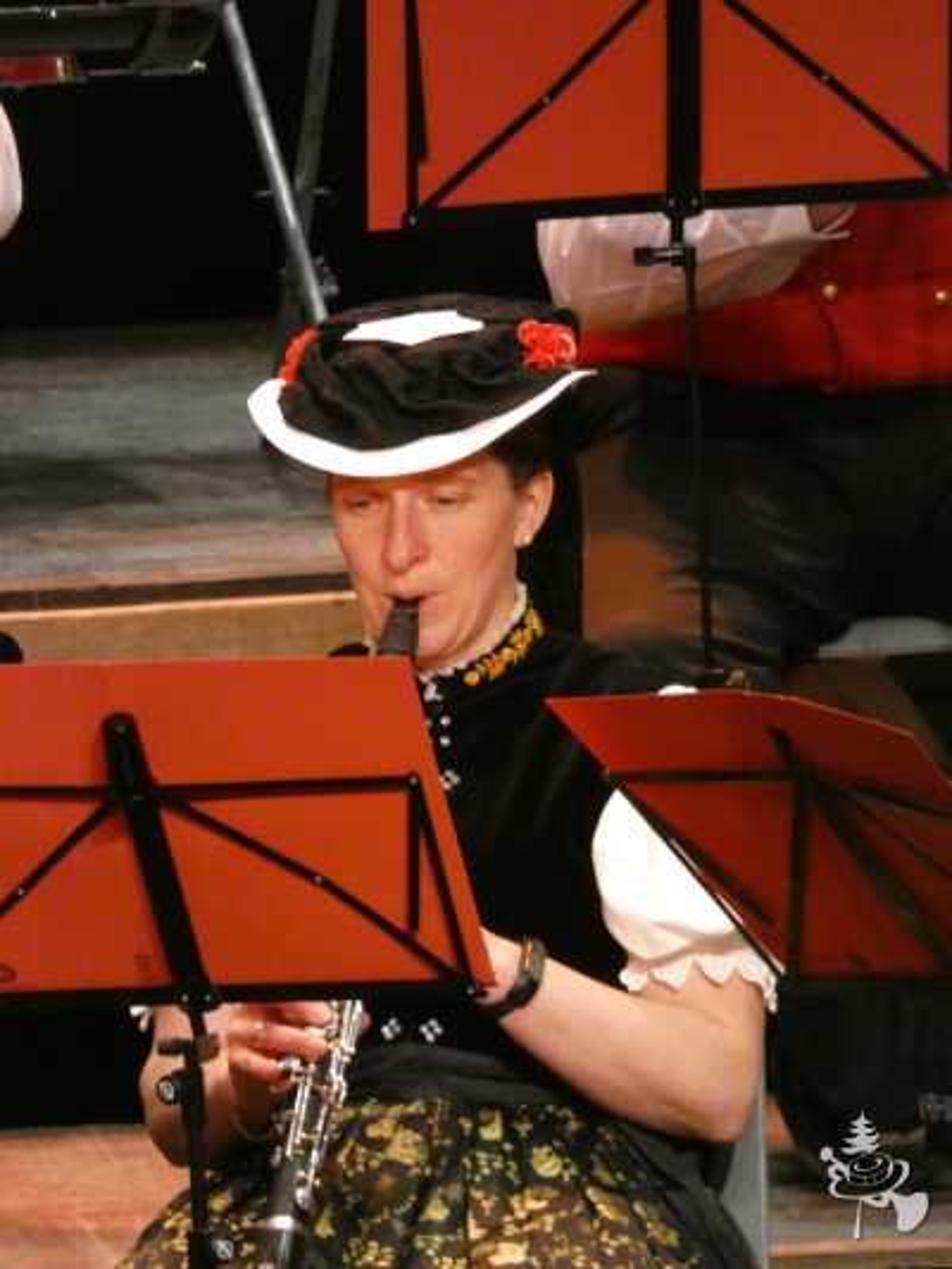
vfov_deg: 1.7
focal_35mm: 1200
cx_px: 476
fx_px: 43985
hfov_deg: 1.2
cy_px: 634
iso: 1600
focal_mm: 215
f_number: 5.9
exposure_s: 1/100
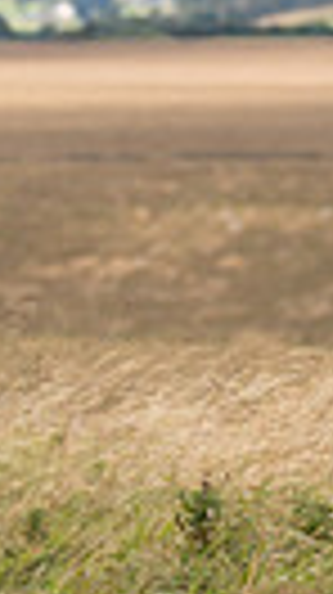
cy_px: 101
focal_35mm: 616
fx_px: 9694
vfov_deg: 3.5
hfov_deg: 2.0
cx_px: 598
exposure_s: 1/800
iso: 100
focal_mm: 90
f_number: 4
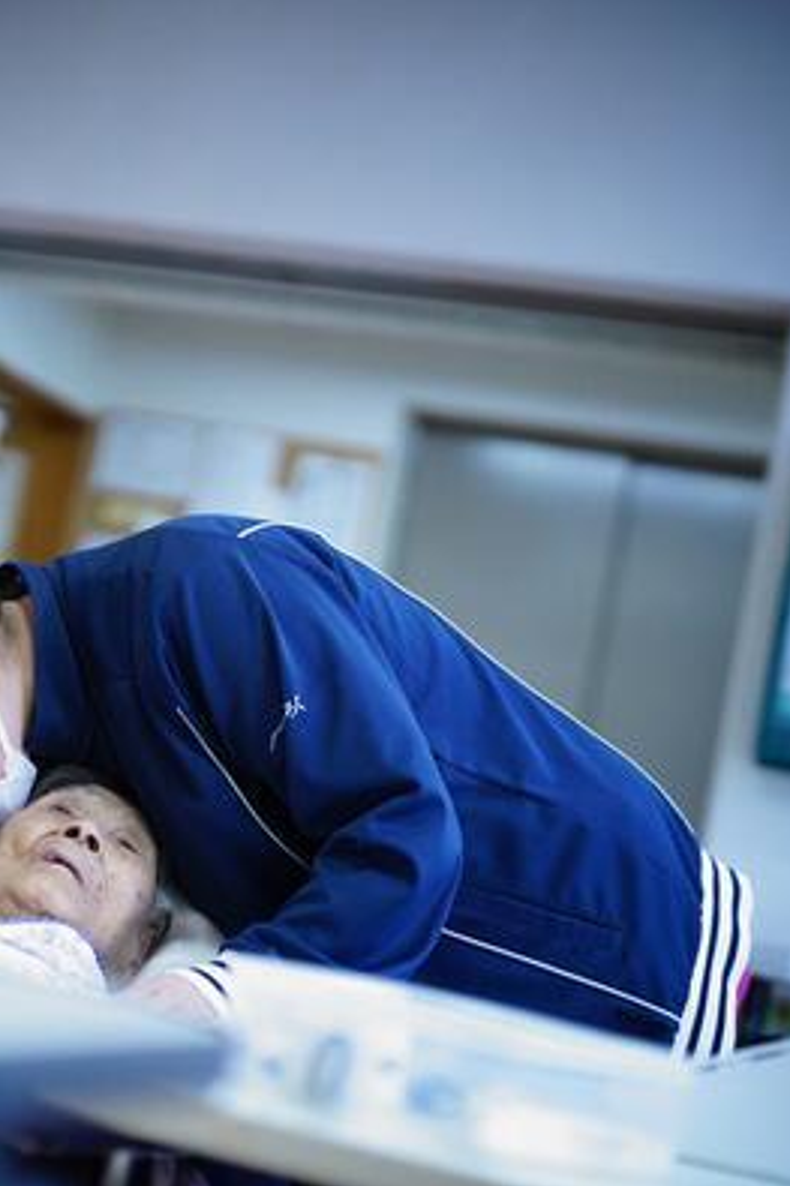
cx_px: 225
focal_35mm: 76
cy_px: 591
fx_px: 2504
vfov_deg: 26.7
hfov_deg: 17.9
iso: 3200
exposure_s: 1/3200
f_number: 1.6
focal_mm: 50
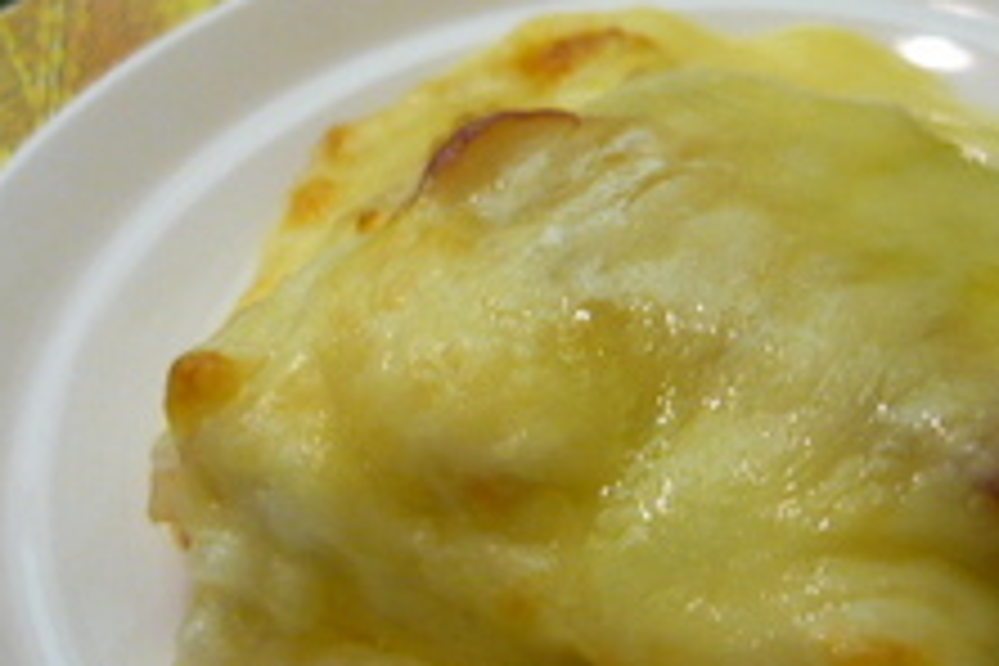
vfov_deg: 20.9
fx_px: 1804
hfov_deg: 30.8
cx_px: 644
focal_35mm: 65
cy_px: 254
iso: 250
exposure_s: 1/30
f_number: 2.8
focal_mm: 5.5
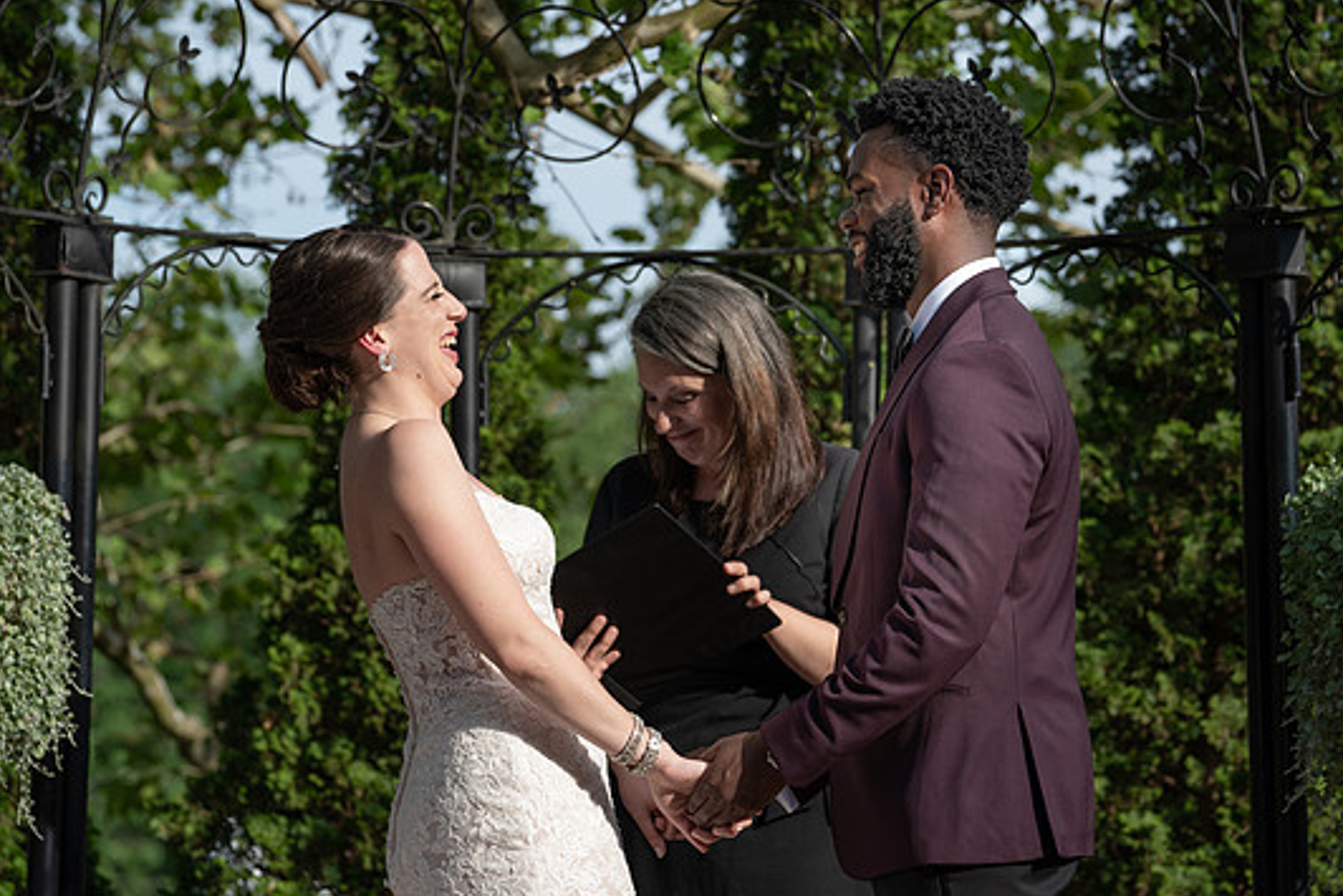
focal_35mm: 168
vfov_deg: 8.2
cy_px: 447
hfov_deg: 12.2
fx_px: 6269
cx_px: 731
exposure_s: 1/200
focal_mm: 144
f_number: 5.6
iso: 50
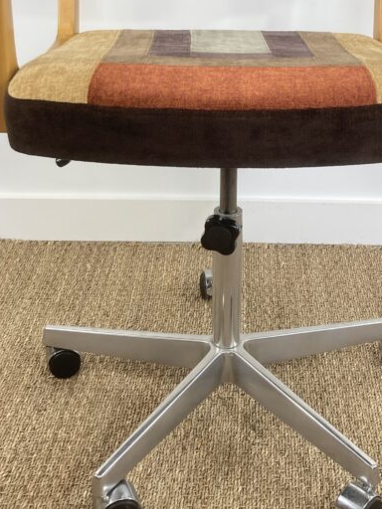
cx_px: 229
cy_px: 128
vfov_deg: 33.7
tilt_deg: -17.4
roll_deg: -1.6
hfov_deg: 26.1
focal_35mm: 56
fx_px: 824
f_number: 1.8
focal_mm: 3.99
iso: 40
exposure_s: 1/100
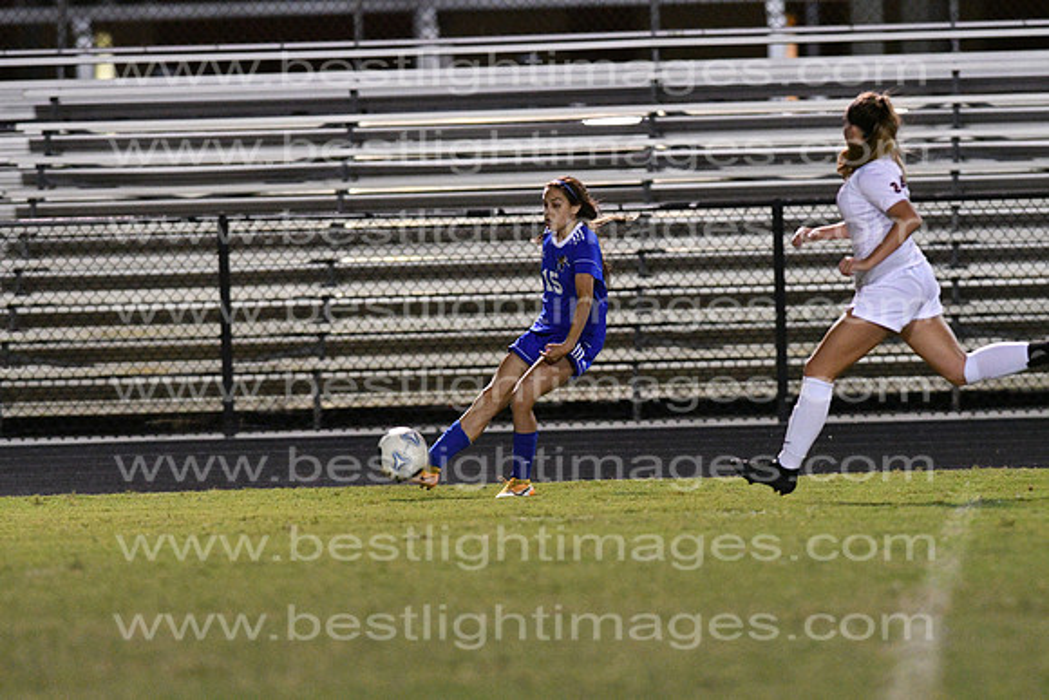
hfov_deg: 4.6
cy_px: 350
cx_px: 524
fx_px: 13115
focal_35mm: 450
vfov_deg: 3.1
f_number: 3.5
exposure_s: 1/640
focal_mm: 300
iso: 10000
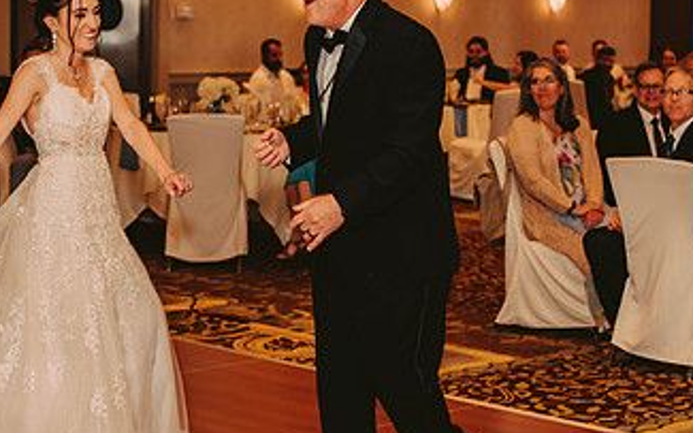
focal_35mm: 91
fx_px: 1718
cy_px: 174
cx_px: 335
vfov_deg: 14.3
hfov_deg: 22.8
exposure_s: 1/125
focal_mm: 50
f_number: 2.5
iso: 800
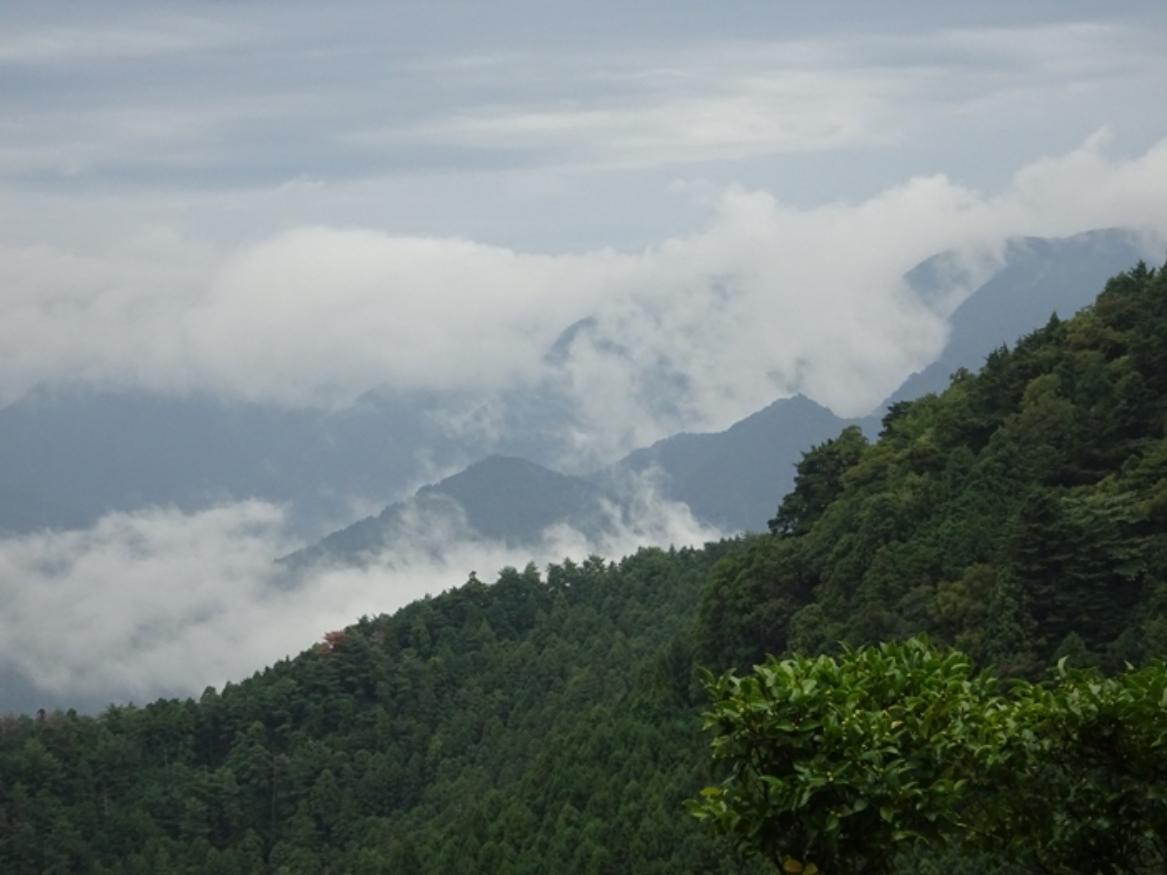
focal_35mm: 105
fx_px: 3540
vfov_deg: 14.1
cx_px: 584
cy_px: 438
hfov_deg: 18.7
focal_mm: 17.97
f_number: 5
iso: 400
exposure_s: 1/125
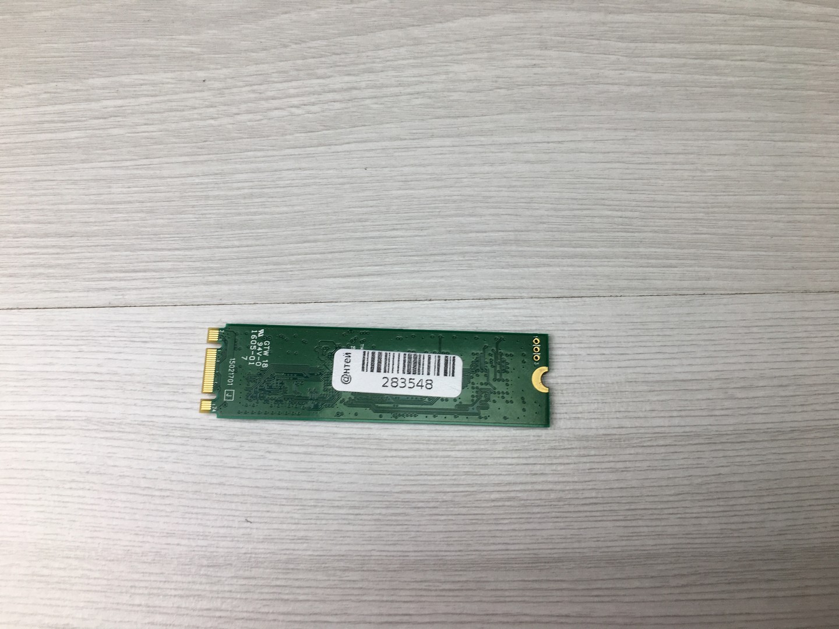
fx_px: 703
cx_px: 420
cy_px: 314
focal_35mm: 29
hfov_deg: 61.7
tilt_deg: -75.7
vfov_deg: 48.2
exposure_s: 1/107
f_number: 2.2
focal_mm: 4.15
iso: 25
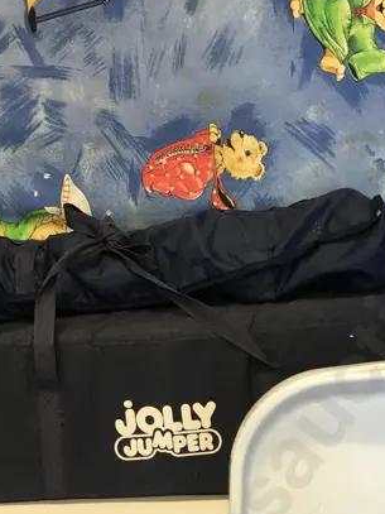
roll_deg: -1.2
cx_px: 256
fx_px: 1083
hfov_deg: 20.1
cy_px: 513
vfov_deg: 25.4
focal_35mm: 73
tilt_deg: -26.6
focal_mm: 4.15
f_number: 2.2
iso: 32
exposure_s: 1/33
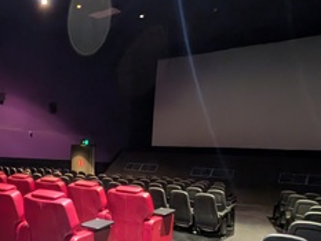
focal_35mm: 33
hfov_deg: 52.0
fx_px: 306
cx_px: 66
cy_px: 204
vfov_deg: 40.6
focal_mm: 2.23
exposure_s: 1/2.71
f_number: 1.95
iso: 939
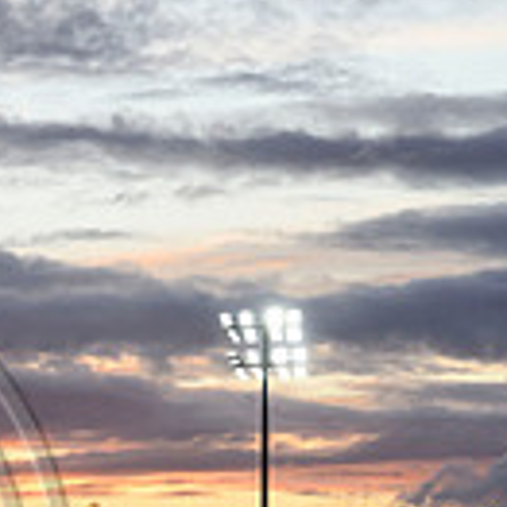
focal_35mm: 225
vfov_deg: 7.7
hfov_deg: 7.6
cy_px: 594
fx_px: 3728
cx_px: -325
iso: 500
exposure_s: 1/320
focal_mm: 60
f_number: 5.6
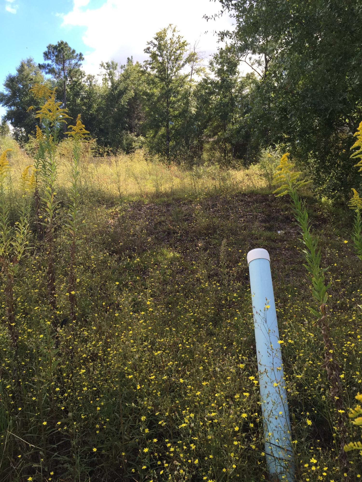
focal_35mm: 29
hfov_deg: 48.2
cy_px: 241
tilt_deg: -4.4
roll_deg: +0.8
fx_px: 404
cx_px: 181
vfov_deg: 61.7
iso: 32
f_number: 2.2
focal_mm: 4.15
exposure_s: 1/618
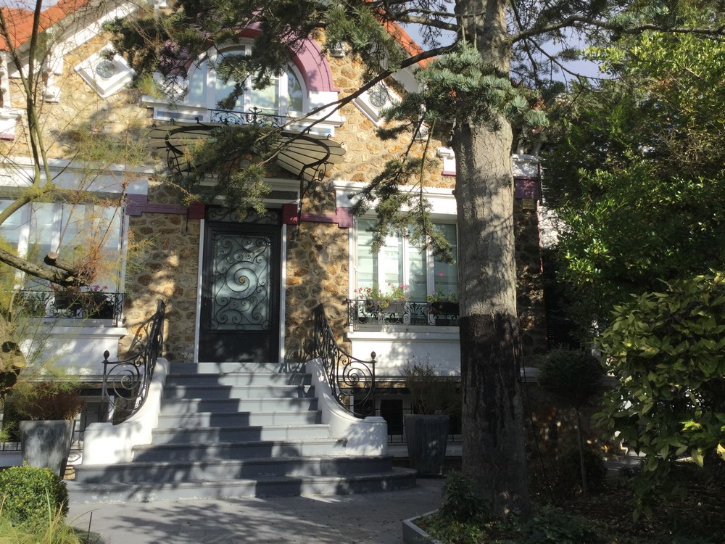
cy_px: 272
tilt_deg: +10.6
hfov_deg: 58.4
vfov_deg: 45.4
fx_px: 649
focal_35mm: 31
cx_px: 362
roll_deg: -0.9
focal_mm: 3.3
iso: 25
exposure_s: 1/926
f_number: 2.4
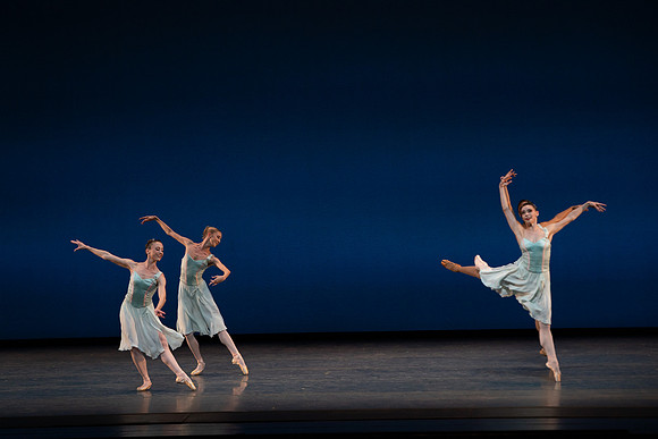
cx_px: 329
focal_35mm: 133
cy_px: 220
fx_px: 2431
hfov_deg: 15.4
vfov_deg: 10.3
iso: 3200
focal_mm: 133
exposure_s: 1/500
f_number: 8
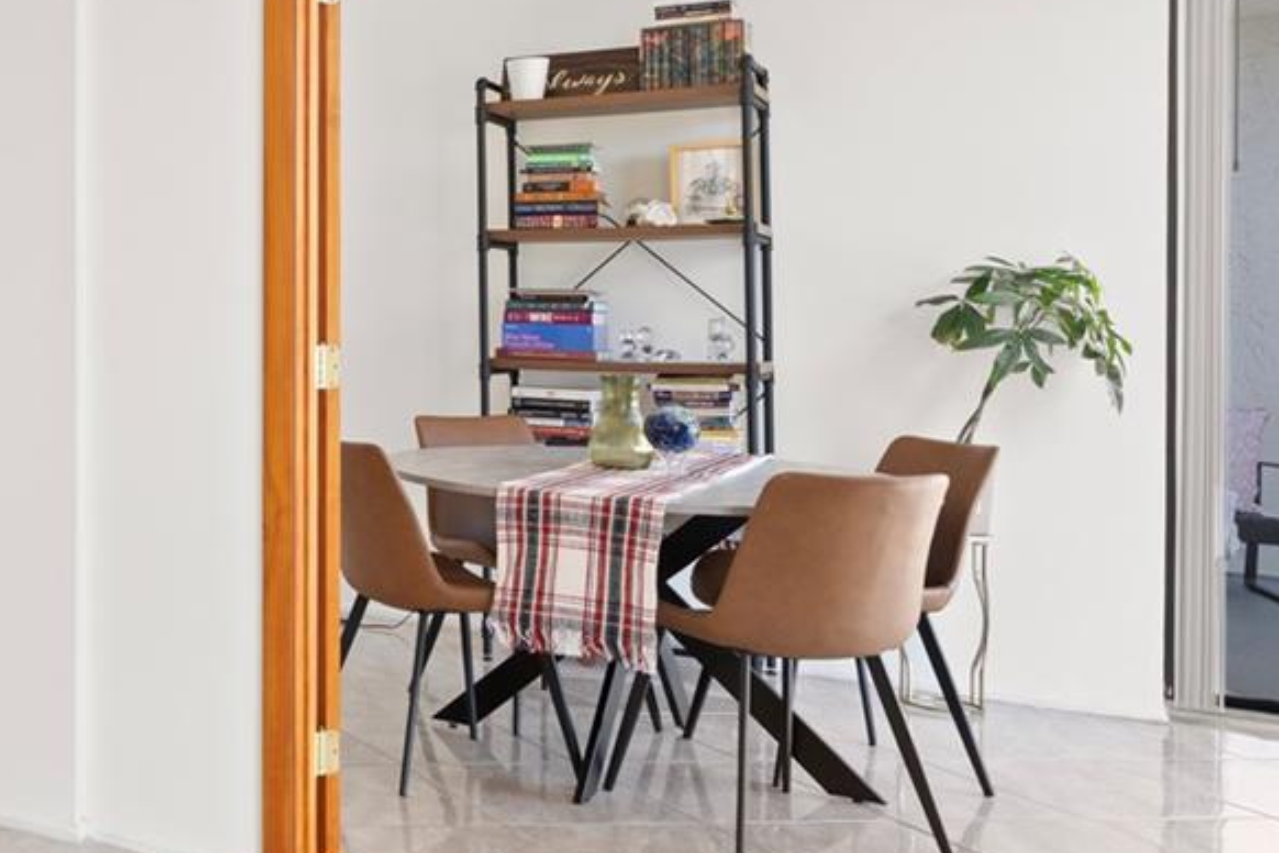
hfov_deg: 33.2
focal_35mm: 44
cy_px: 297
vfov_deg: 30.3
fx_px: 1563
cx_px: -371
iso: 200
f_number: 8
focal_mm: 16
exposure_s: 1/5
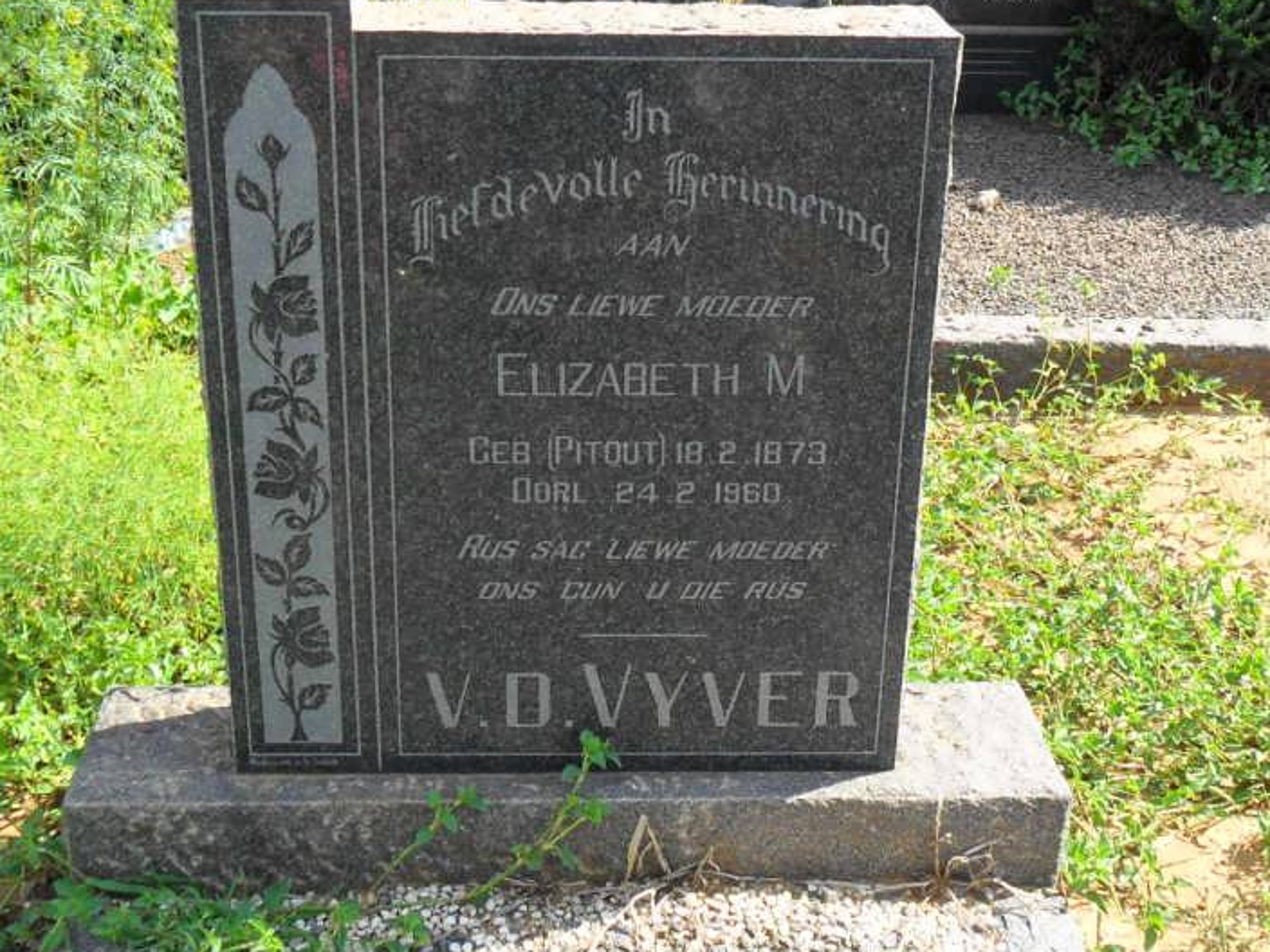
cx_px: 606
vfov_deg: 31.4
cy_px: 357
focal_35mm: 46
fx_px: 1688
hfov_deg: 41.2
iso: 100
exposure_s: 1/350
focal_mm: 4.9
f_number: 3.5
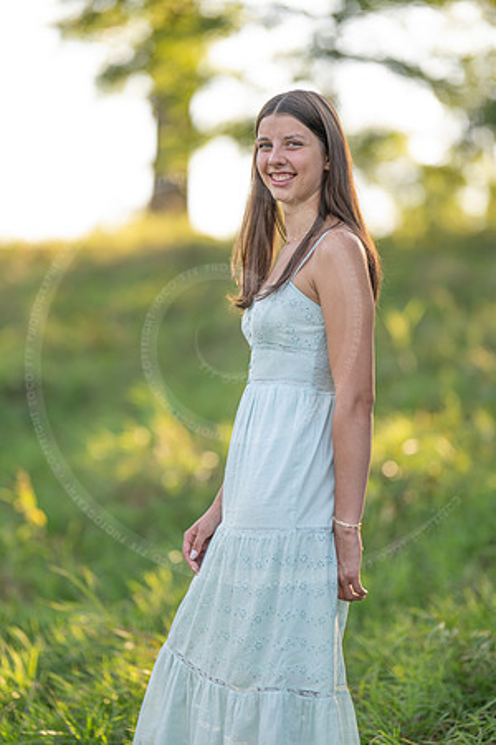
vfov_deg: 23.9
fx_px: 1757
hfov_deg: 16.1
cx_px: 248
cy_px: 372
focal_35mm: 85
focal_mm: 85
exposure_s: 1/1600
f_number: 1.3
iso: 200
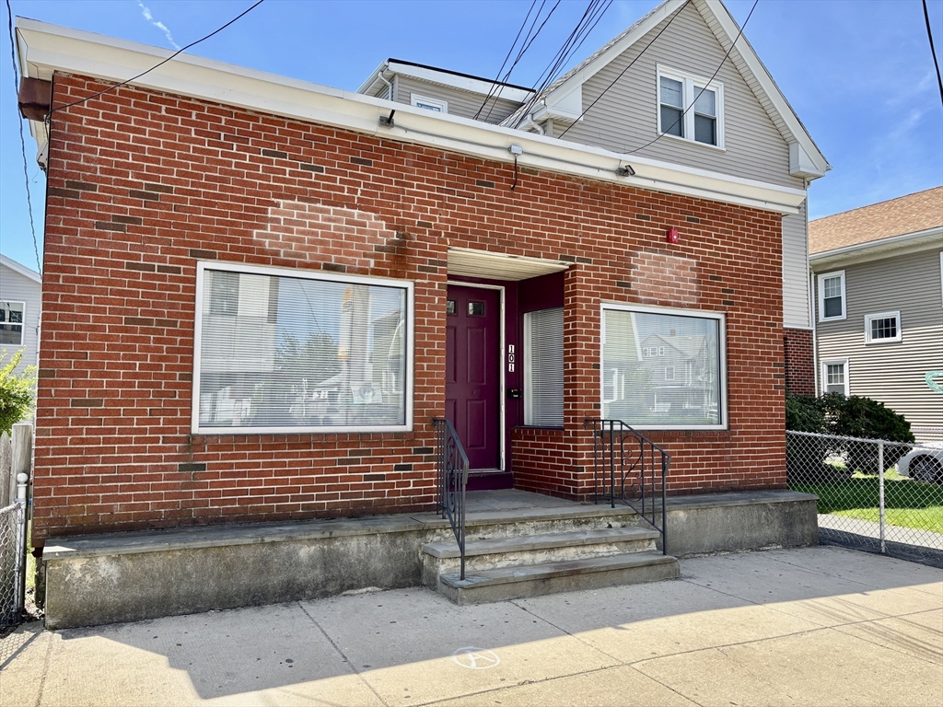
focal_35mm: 26
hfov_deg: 67.3
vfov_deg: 53.1
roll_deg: -0.8
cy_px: 354
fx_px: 708
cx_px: 472
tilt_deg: +3.3
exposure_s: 1/1115
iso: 50
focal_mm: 5.96
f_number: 1.6
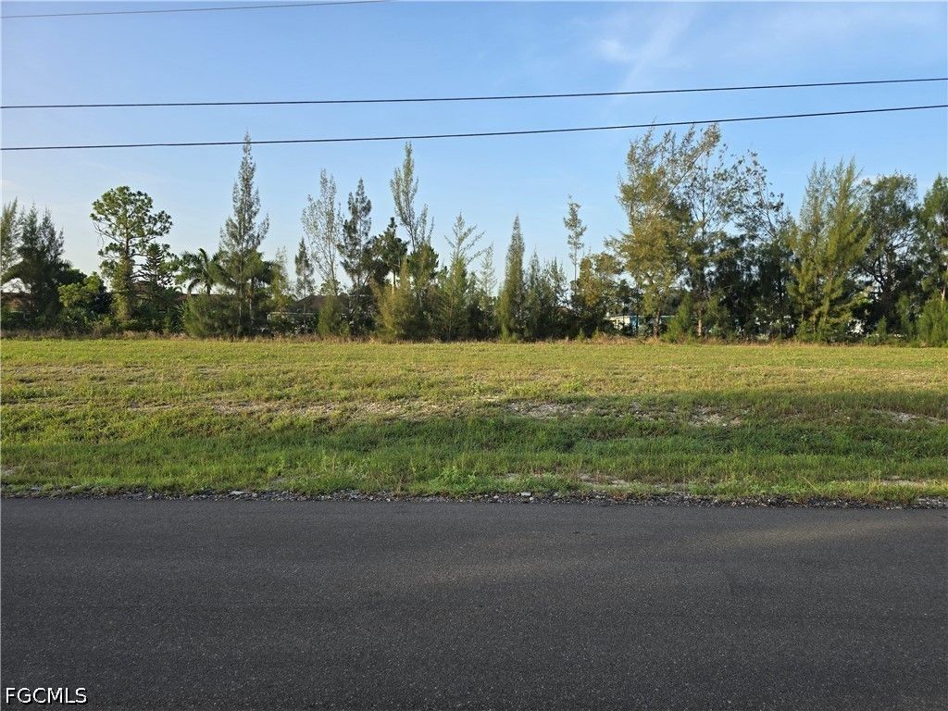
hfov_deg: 73.9
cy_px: 356
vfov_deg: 58.9
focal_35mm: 23
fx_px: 630
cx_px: 474
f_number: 1.7
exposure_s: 1/290
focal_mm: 6.3
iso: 12
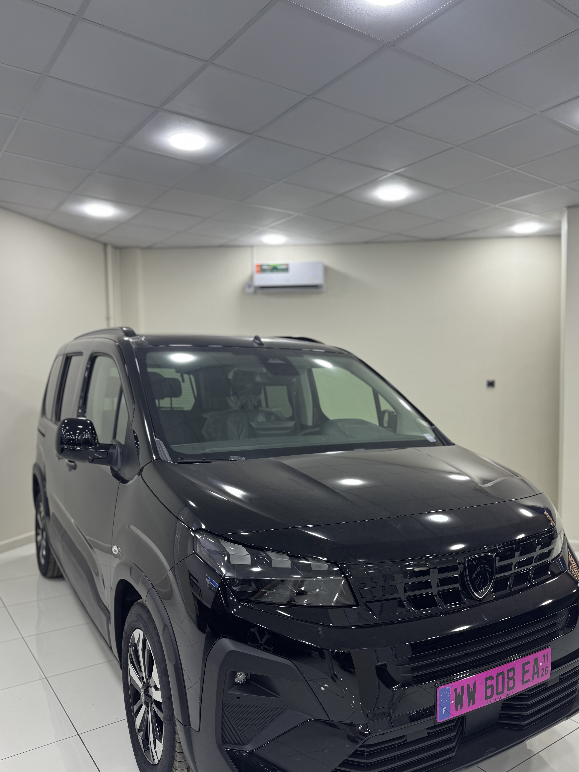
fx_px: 580
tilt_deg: -2.0
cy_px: 417
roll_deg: -0.1
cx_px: 302
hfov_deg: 53.0
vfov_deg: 67.2
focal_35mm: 26
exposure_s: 1/100
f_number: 1.78
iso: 80
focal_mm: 6.76
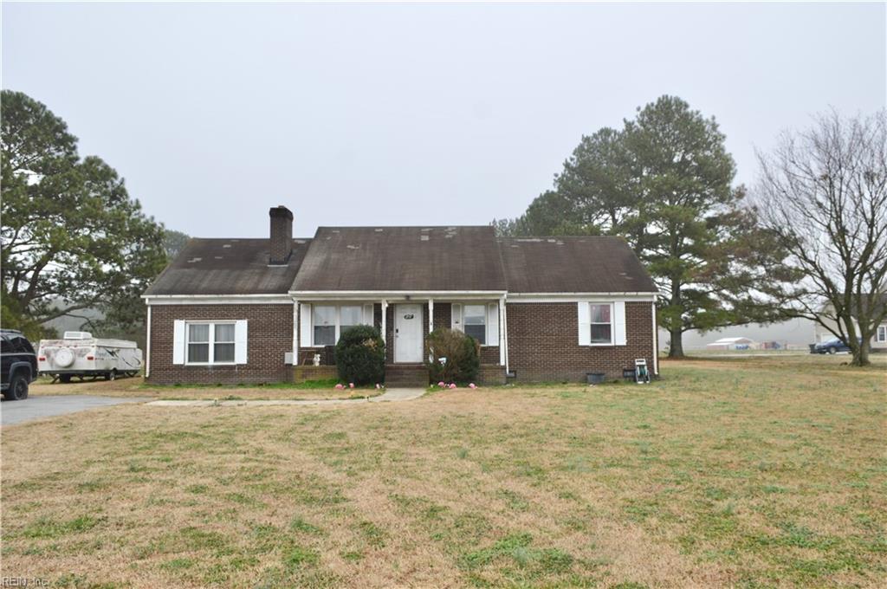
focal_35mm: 27
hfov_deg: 67.4
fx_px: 664
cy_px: 294
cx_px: 444
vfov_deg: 47.8
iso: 100
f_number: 5.6
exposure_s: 1/125
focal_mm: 18
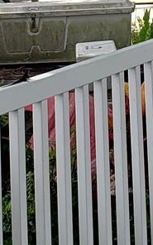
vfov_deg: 13.7
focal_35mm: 149
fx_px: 994
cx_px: 144
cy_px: -25
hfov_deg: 8.8
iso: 50
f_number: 2.4
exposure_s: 1/1044
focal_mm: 4.3
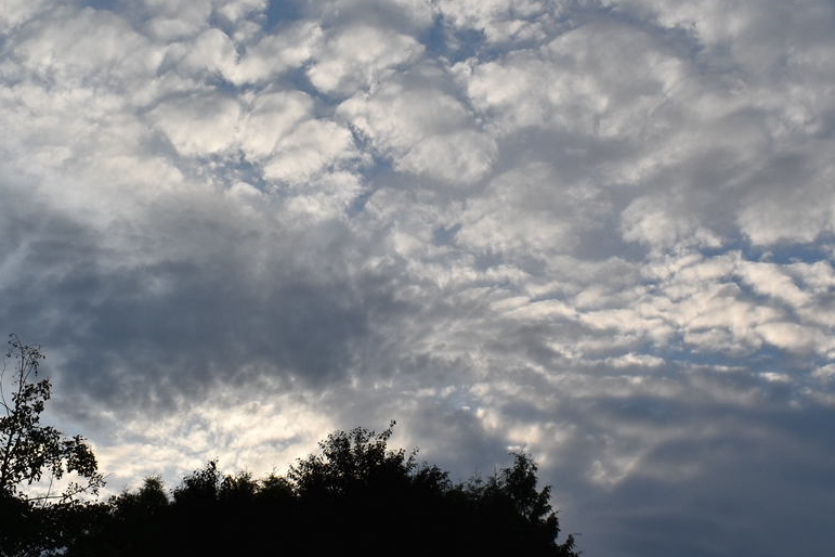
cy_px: 168
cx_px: 395
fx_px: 1299
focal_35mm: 56
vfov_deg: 24.0
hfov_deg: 35.6
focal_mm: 24
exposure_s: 1/400
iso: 200
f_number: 10
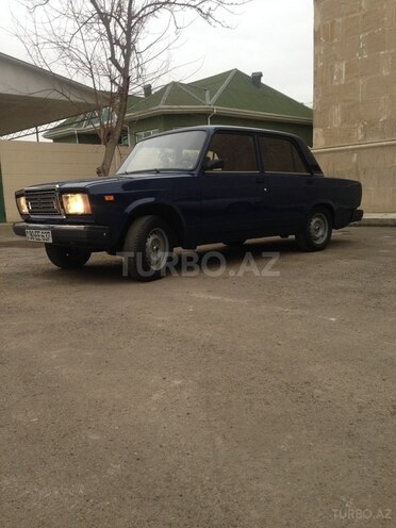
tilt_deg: -6.9
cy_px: 264
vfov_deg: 55.4
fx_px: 503
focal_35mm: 33
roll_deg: +2.1
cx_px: 198
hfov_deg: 42.9
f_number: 2.4
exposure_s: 1/120
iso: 80
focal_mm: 4.12
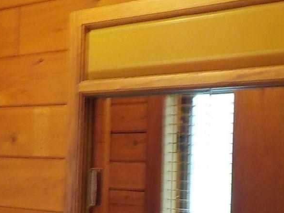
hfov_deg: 29.3
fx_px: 533
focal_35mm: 65
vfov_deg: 22.3
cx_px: 63
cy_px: 169
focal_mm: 4.1
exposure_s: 1/10
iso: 400
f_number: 3.3
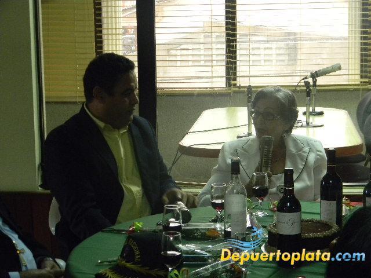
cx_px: 186
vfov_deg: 17.8
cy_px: 139
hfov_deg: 23.6
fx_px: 890
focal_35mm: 83
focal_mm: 15.1
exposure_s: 1/16.7
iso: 400
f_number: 4.5
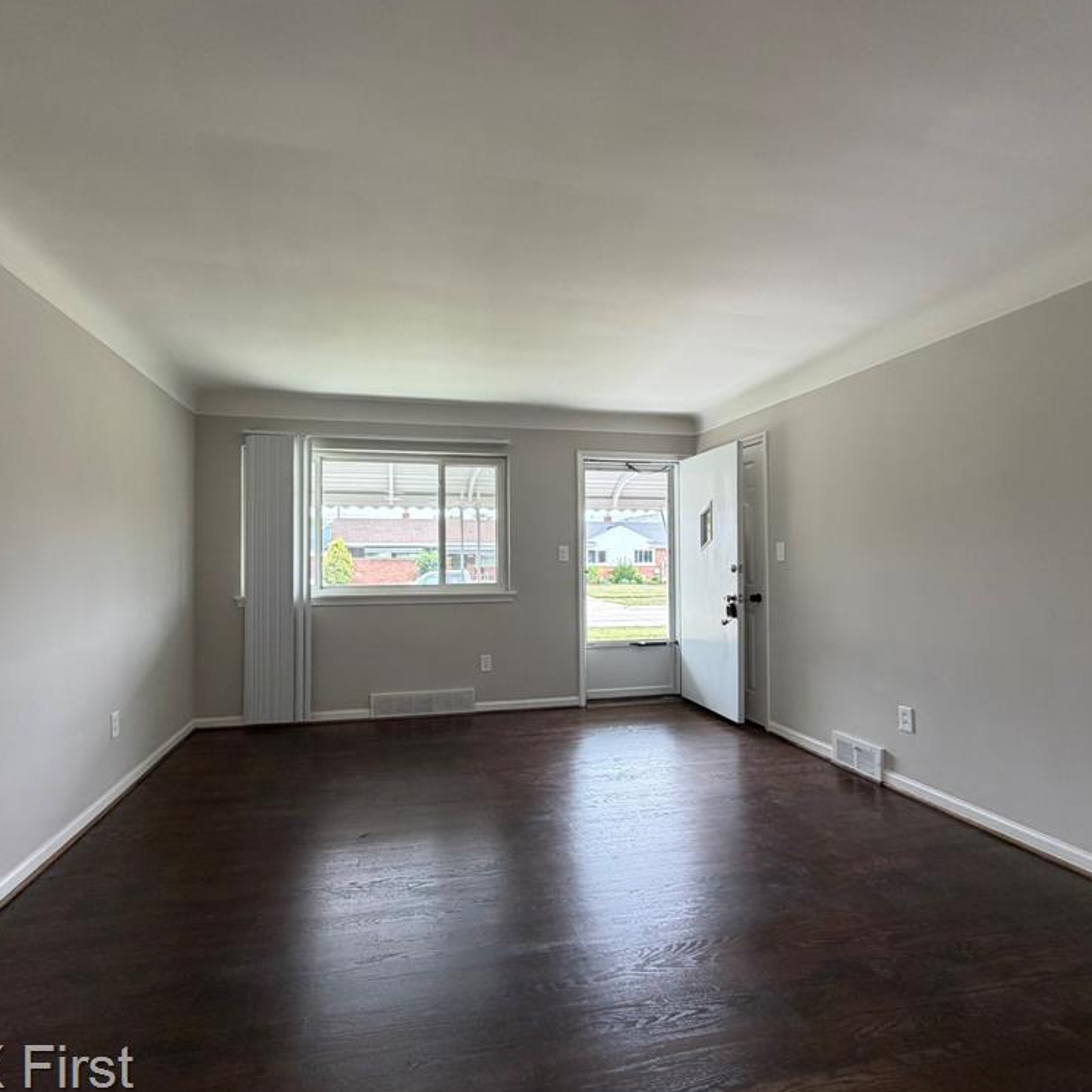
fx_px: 607
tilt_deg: +1.7
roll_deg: +0.7
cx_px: 520
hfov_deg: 83.9
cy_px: 548
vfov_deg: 84.0
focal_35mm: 17
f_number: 2.2
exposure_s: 1/121
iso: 200
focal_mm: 2.22
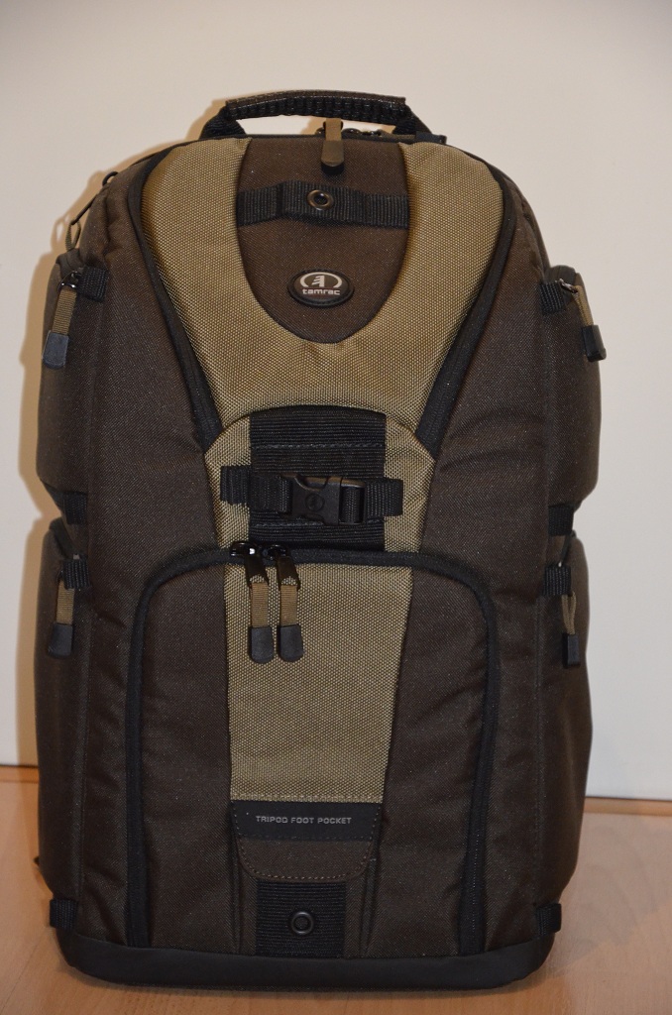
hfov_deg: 10.7
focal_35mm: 128
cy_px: 508
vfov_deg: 16.1
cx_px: 336
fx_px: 3587
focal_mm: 85
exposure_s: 1/60
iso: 3200
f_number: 5.6
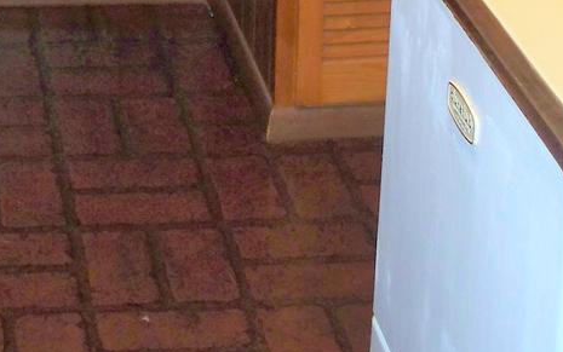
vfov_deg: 9.6
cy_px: -388
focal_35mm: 126
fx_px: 1934
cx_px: 52
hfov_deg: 16.3
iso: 200
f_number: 2.8
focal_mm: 7.54
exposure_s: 1/30
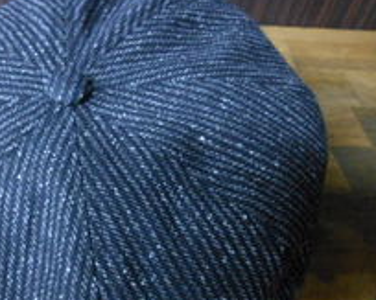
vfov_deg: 31.8
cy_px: 202
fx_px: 523
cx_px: 96
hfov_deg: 38.6
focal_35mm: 47
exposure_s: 1/5
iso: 400
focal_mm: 5
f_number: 3.7
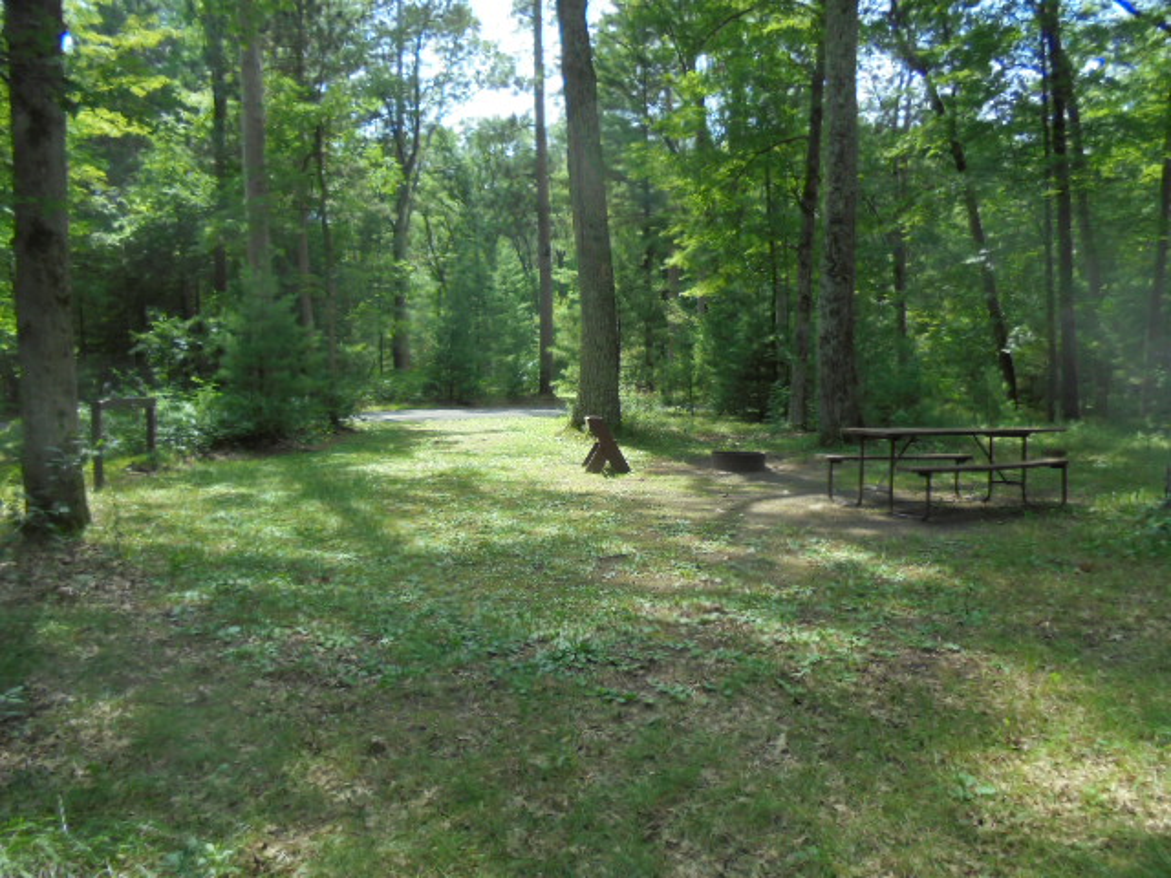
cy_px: 439
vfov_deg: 53.1
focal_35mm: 26
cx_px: 586
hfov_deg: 67.3
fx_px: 880
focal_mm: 4.6
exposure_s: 1/200
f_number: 3.5
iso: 100
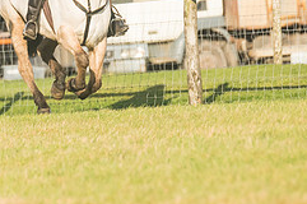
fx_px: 9223
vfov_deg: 1.3
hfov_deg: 1.9
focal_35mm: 1083
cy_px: -24
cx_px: -41
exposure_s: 1/4000
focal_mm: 300
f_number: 5
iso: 400
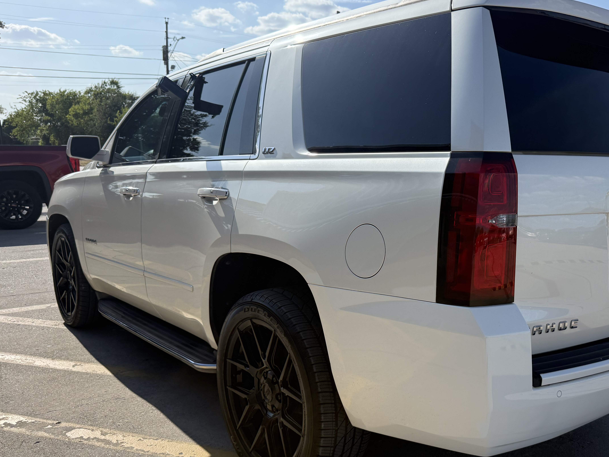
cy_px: 261
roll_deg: -2.4
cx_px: 390
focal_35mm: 32
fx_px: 563
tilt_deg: -9.8
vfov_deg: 44.0
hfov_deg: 56.0
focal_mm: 6.76
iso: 125
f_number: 1.78
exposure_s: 1/6711
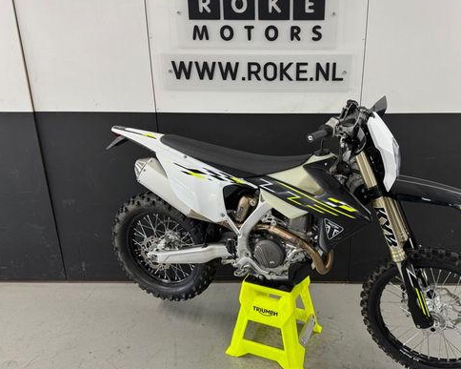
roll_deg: +0.3
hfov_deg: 56.7
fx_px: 423
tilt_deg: -19.2
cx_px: 277
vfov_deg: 47.1
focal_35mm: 31
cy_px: 177
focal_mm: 6.76
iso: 125
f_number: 1.78
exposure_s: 1/100
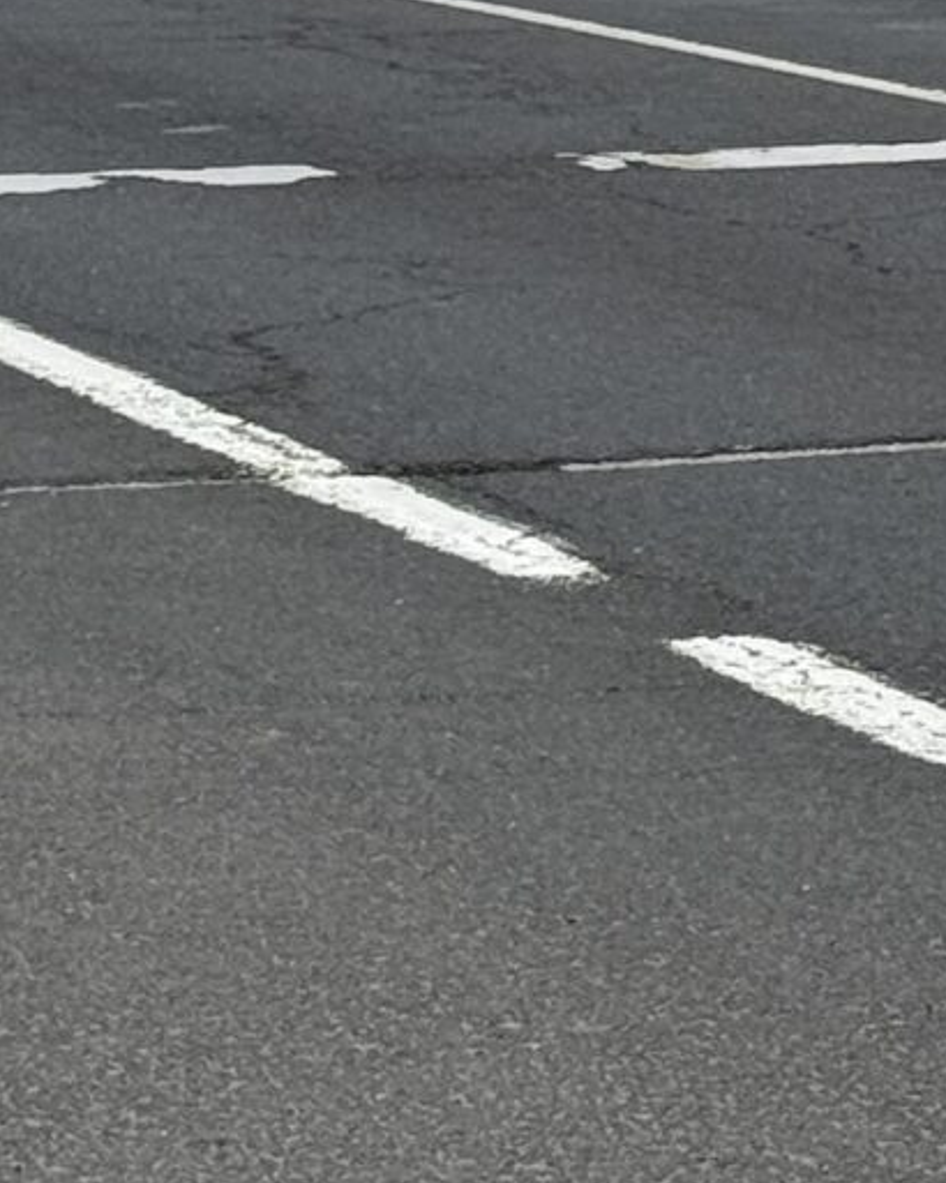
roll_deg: -1.3
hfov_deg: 6.6
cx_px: 1216
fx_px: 8194
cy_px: -201
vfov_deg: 8.2
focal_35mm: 234
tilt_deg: -1.3
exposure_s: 1/6024
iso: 64
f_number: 1.78
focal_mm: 6.76
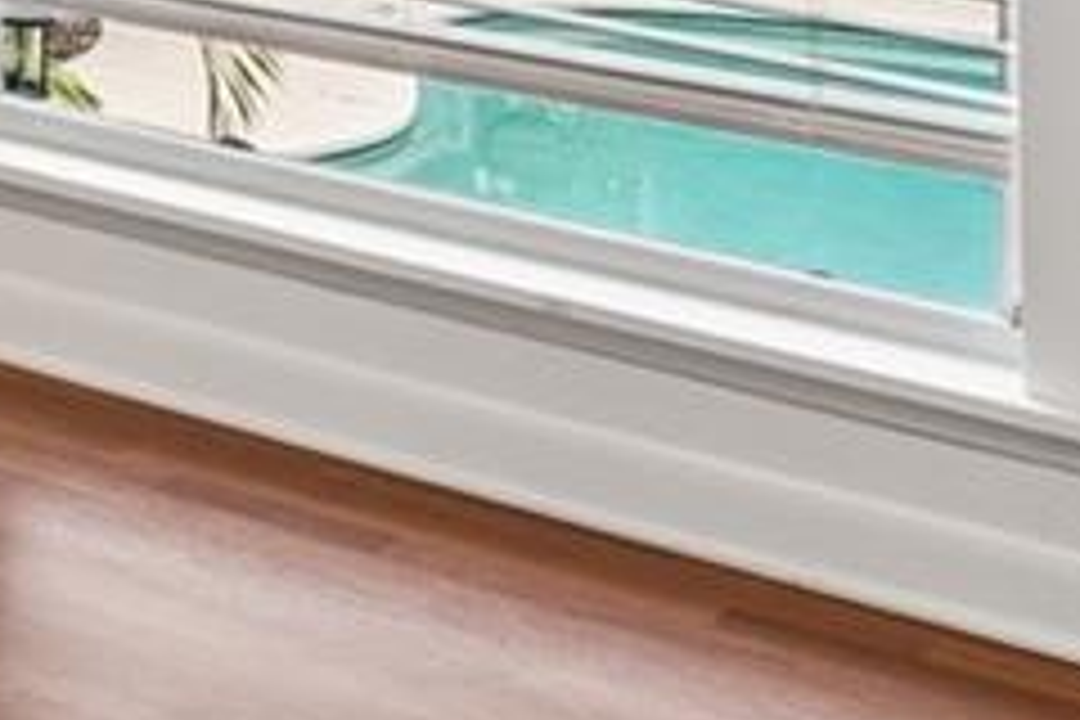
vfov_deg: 11.8
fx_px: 3000
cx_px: -1768
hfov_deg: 13.0
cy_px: -860
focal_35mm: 100
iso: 100
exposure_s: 1/13
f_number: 7.1
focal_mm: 10
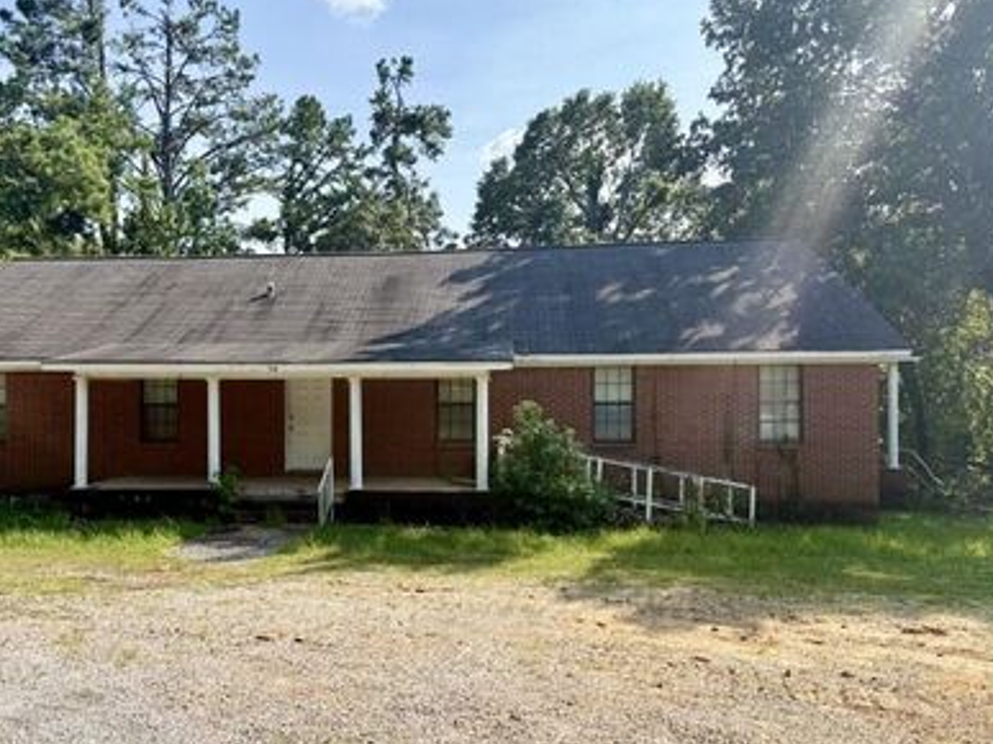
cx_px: 395
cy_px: 381
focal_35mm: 31
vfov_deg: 45.4
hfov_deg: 57.9
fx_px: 889
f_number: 1.78
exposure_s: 1/4975
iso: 100
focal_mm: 6.76
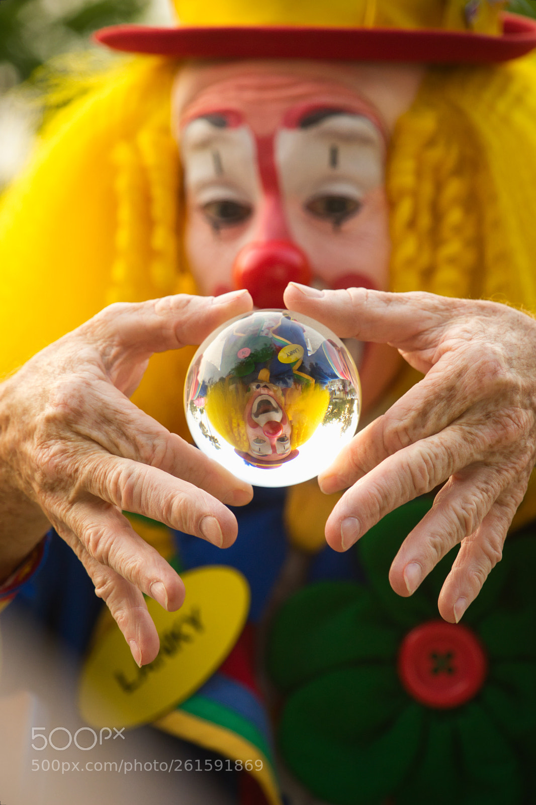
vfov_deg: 14.8
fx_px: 3105
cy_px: 402
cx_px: 268
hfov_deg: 9.9
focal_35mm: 139
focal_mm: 139
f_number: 6.3
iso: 640
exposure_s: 1/200
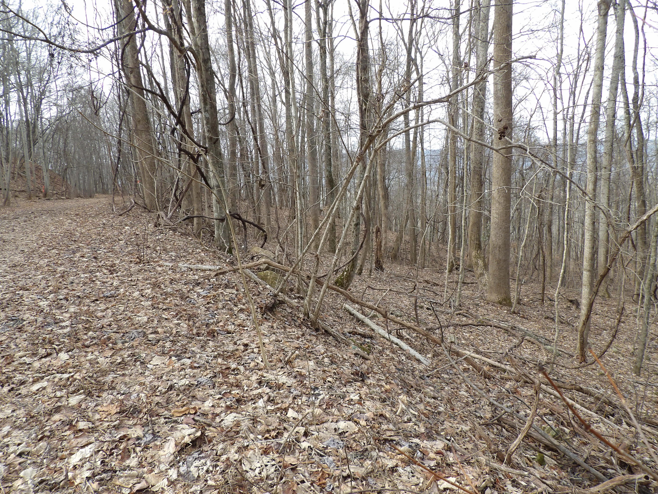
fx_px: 456
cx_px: 329
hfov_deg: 71.6
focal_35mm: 24
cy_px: 247
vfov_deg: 56.8
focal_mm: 4.3
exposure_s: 1/164
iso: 100
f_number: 3.2
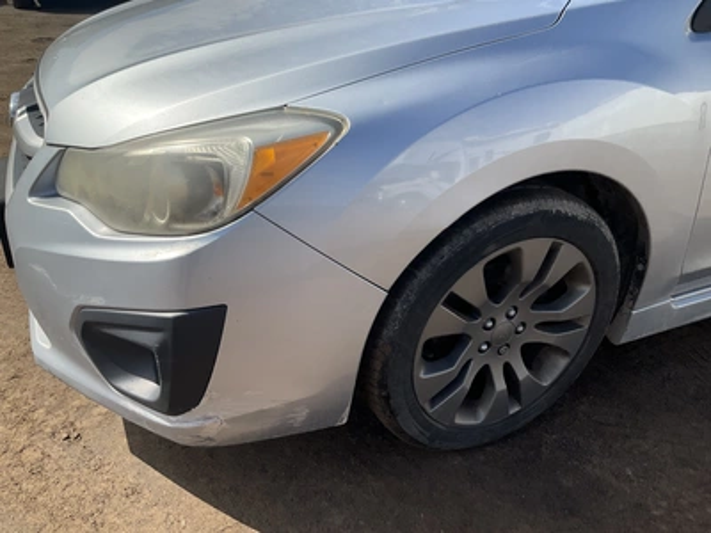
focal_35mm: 29
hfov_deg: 61.7
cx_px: 356
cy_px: 266
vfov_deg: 48.2
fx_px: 596
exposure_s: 1/1730
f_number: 1.8
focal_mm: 3
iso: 25
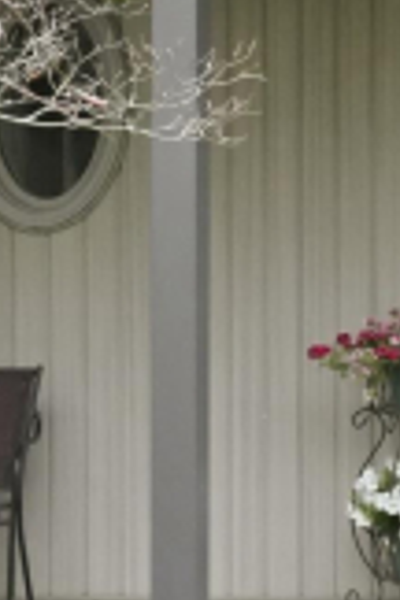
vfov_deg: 15.2
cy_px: 263
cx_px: 948
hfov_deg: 9.2
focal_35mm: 135
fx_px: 2252
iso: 1600
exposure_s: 1/250
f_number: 8
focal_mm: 19.5
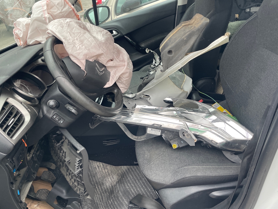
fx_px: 209
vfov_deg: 53.1
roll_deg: +6.0
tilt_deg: -29.7
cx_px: 139
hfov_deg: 67.3
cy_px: 104
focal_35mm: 26
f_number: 1.6
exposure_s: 1/121
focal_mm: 4.2
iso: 100
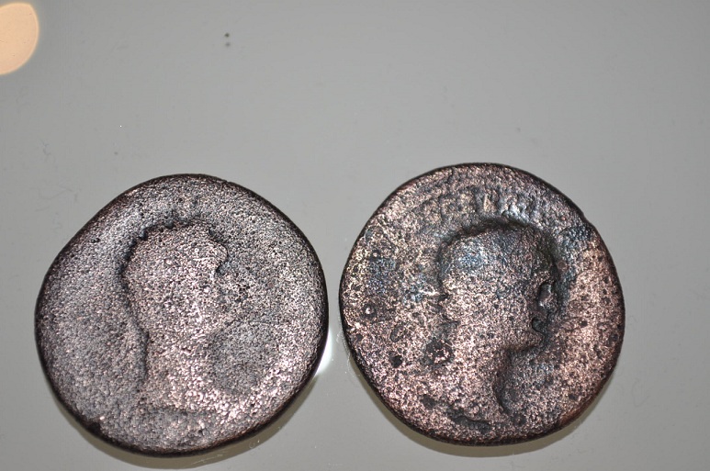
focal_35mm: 82
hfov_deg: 24.7
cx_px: 355
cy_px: 236
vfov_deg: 16.5
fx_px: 1625
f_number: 5.6
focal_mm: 55
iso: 200
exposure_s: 1/30
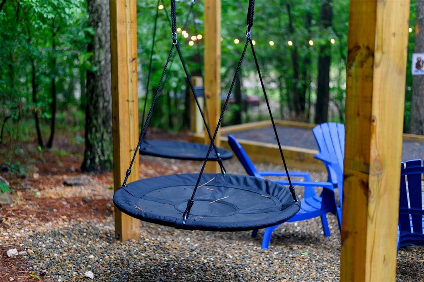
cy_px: 141
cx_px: 212
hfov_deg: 39.6
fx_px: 588
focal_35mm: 50
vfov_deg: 26.9
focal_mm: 50
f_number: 1.8
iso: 400
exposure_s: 1/250
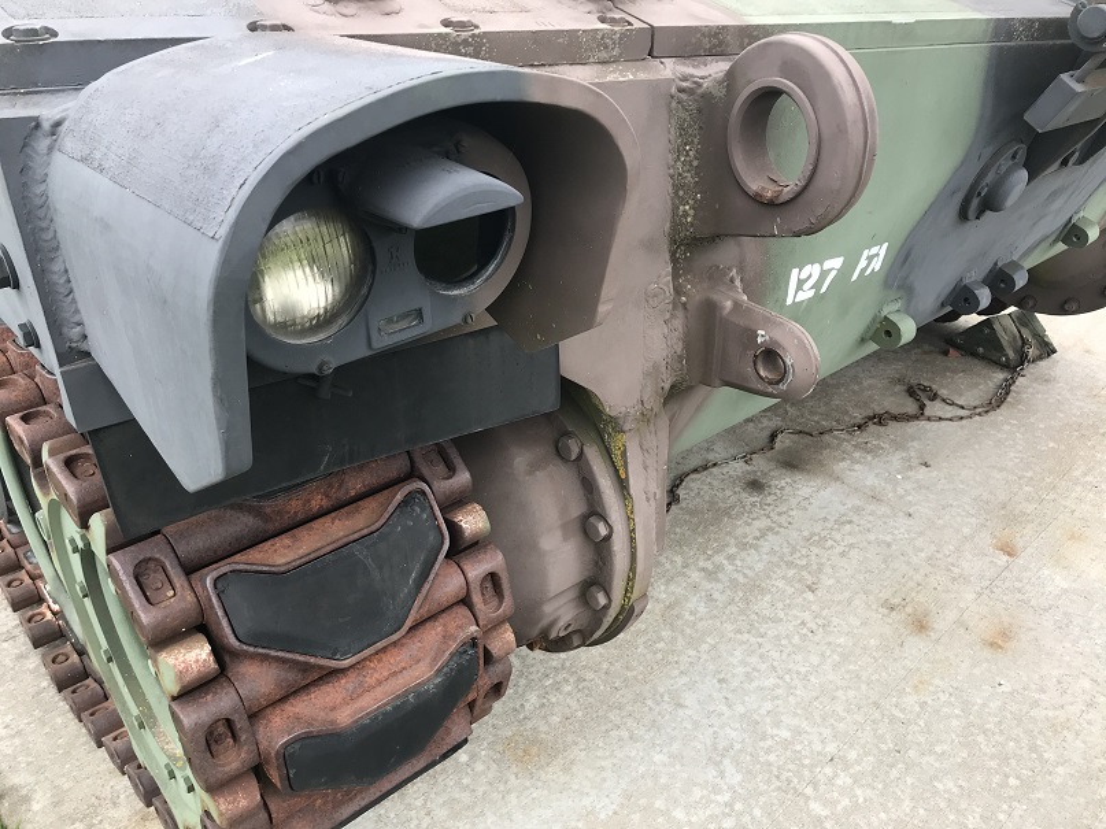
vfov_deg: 49.7
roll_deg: +0.4
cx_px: 553
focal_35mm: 28
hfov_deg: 63.5
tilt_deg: -29.0
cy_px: 414
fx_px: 894
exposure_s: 1/420
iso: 20
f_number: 1.8
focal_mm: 3.99
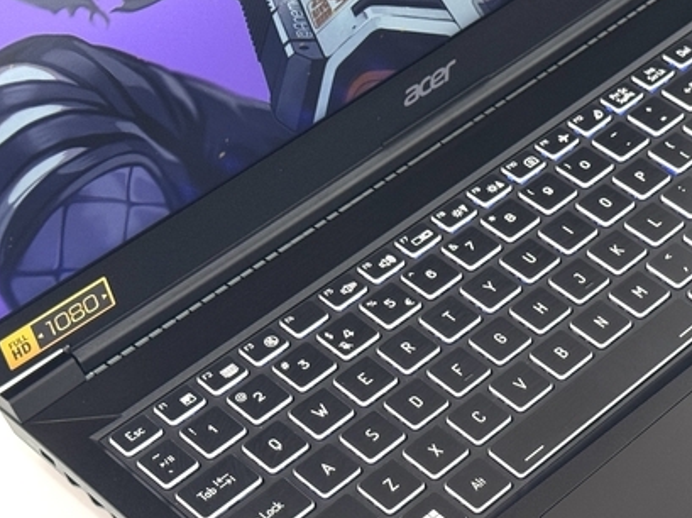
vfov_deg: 15.6
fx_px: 1877
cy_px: 379
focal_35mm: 94
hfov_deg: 20.5
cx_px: 616
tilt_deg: -48.9
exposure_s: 1/82
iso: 100
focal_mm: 6.76
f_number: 1.78
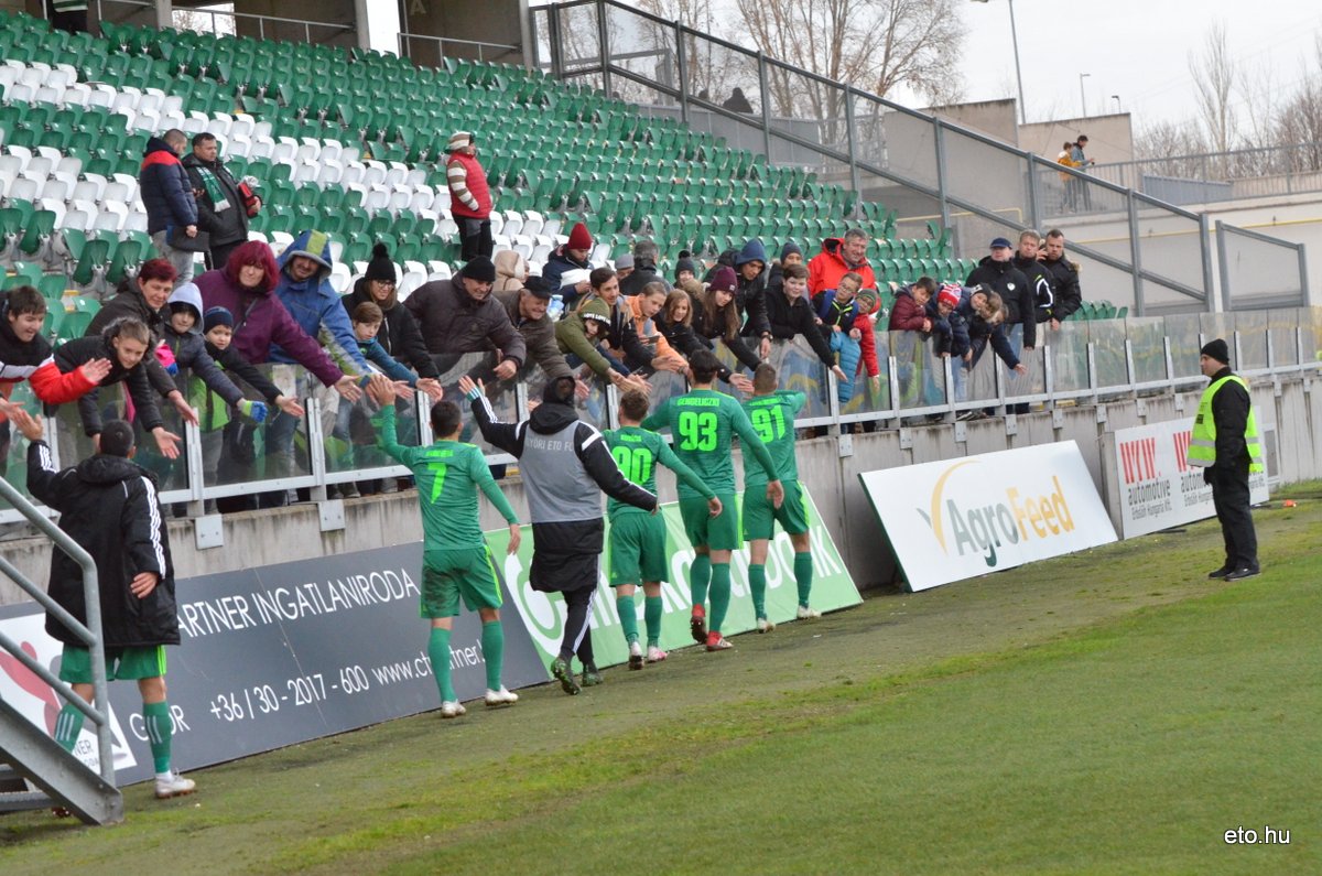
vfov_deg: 13.0
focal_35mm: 105
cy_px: 438
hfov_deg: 19.5
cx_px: 661
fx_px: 3848
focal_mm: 70
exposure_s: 1/800
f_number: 7.1
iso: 3200
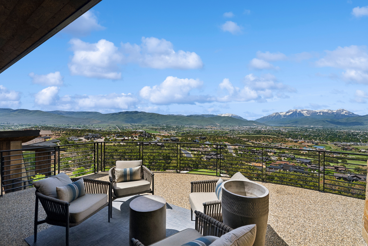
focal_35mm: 16
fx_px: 164
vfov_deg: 73.8
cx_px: 184
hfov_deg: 96.7
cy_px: 123
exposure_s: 1/6400
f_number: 5.6
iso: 800
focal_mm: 16
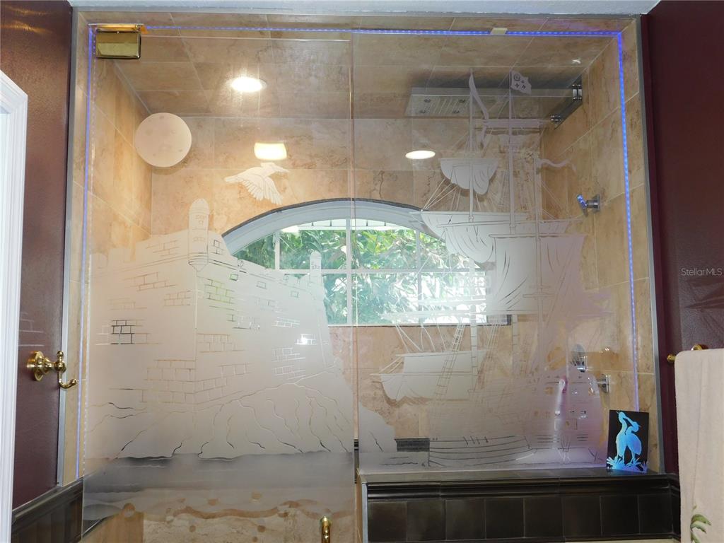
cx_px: 362
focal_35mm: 36
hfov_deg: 51.4
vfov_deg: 39.7
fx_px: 753
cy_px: 272
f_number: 3.5
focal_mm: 6.3
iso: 200
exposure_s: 1/30
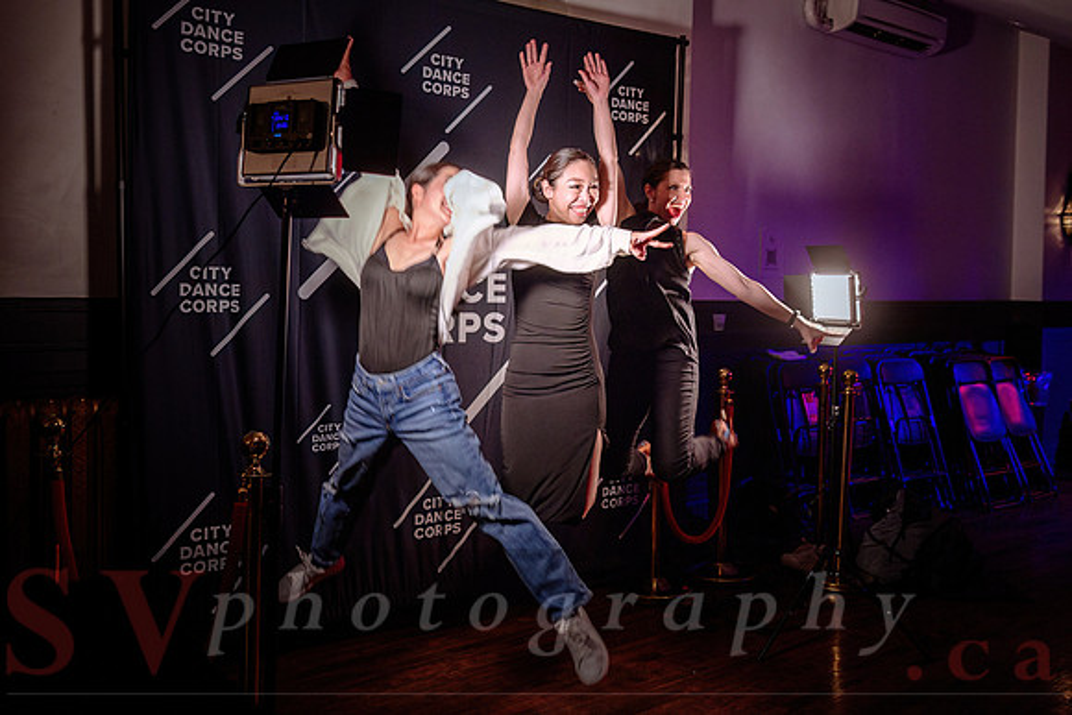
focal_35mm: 35
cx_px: 536
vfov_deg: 38.0
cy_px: 301
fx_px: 1035
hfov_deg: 54.7
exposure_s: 1/80
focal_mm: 30
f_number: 3.2
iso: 1000
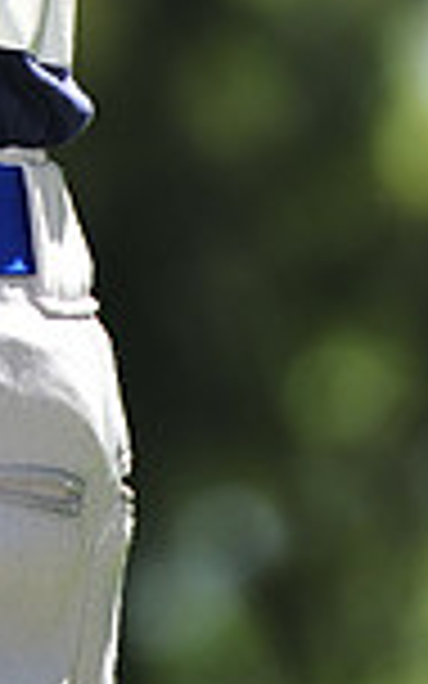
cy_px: -504
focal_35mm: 776
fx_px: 14483
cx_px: -297
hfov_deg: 1.7
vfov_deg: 2.7
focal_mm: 200
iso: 200
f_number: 4
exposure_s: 1/640
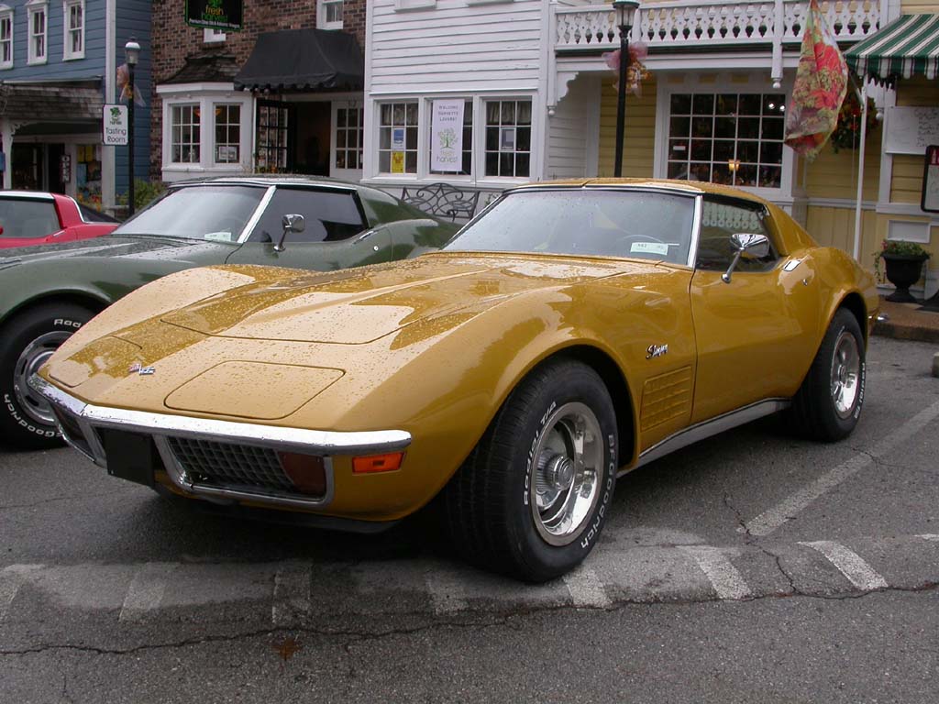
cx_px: 470
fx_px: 1031
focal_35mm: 38
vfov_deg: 37.7
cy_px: 352
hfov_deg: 49.0
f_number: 5.3
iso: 100
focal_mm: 7.85
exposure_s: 1/179
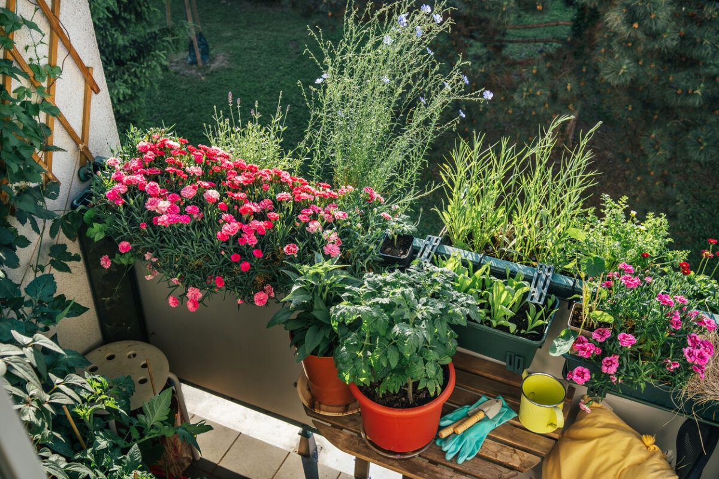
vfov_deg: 37.9
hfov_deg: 54.4
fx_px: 699
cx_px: 360
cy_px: 240
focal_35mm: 35
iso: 100
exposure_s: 1/60
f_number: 8
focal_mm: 35
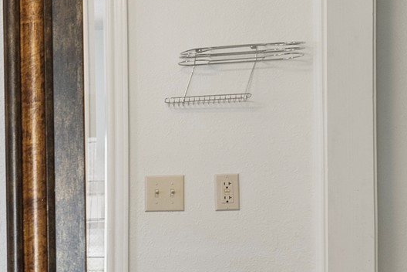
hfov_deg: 20.9
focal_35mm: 74
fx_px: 837
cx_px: -278
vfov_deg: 18.1
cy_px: 251
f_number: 2.8
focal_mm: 12
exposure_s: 1/30
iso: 320
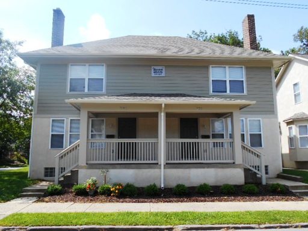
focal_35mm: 30
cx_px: 154
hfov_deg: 60.0
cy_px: 116
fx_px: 267
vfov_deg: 46.8
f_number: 3.4
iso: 80
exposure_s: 1/500
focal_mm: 5.1
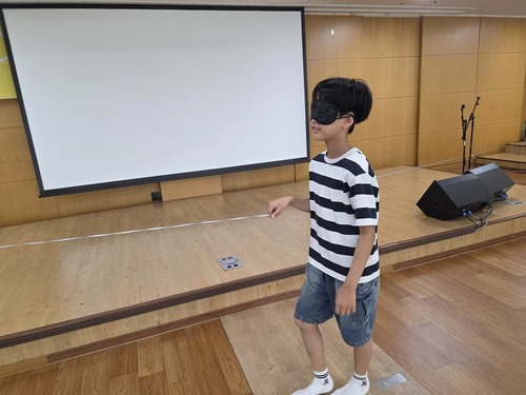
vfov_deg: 58.9
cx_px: 263
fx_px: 349
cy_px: 198
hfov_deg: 73.9
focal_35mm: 23
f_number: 1.7
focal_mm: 6.3
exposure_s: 1/120
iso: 250
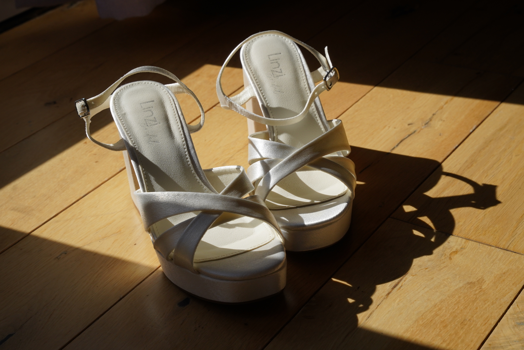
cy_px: 175
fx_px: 1019
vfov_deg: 19.5
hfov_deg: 28.8
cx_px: 262
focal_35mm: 70
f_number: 13
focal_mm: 70
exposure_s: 1/1000
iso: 640
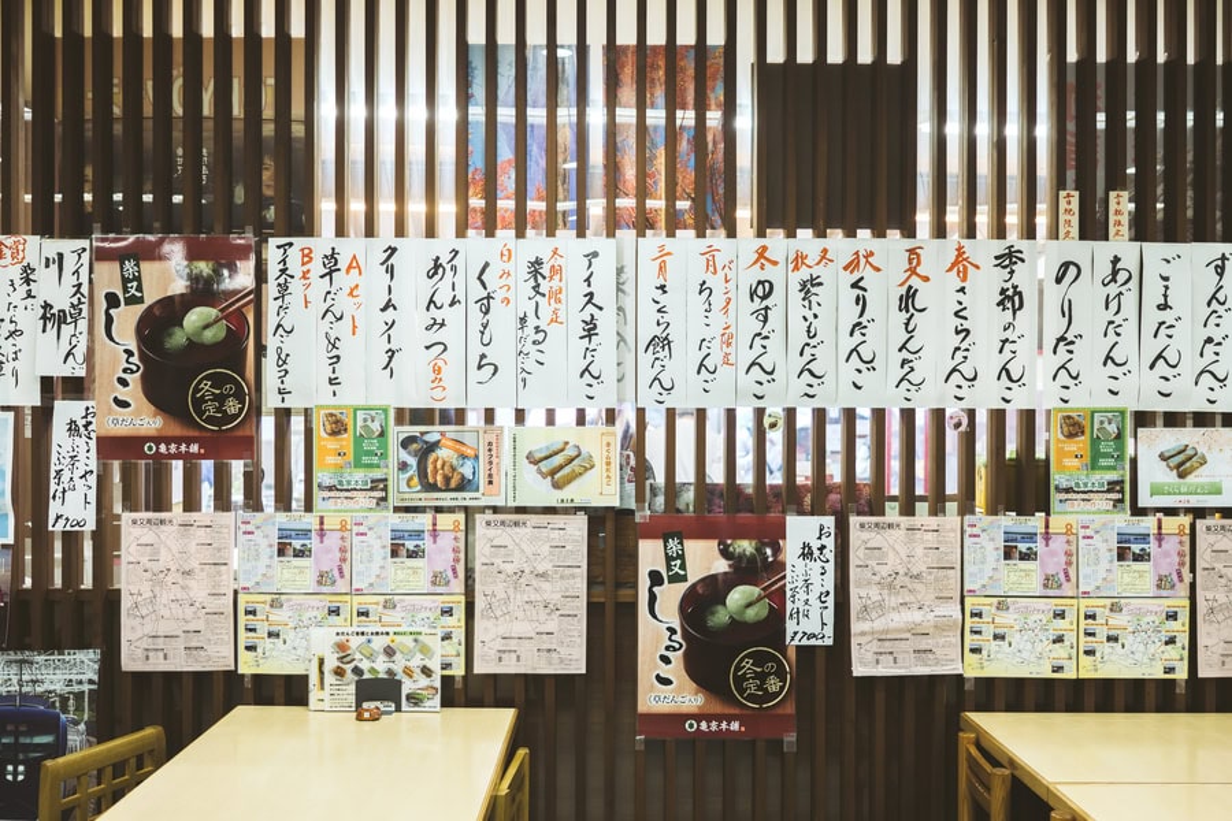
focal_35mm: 35
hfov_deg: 54.4
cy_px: 410
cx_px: 616
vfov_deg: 37.9
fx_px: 1198
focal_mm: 35
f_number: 2.8
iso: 400
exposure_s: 1/160
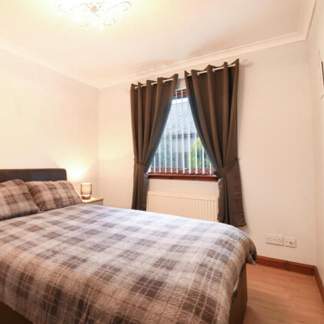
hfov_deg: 70.9
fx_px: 212
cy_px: 158
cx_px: 91
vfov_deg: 74.8
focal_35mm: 20
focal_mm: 10
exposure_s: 1/2
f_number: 9
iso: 320
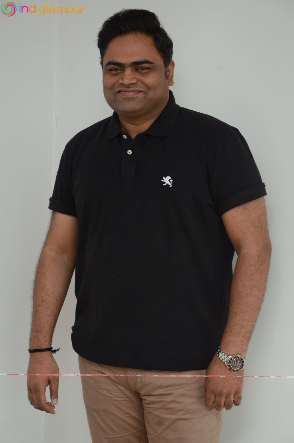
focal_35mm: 99
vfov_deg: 20.7
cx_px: 147
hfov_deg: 13.8
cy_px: 222
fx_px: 1219
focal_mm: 66
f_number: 5.6
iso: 2000
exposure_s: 1/125
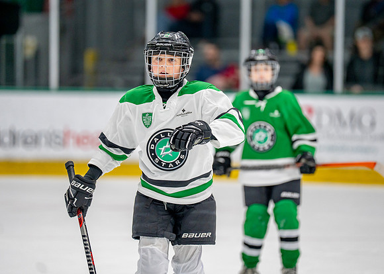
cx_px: 189
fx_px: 2525
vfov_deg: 6.2
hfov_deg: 8.7
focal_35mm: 232
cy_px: 126
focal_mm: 200
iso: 1000
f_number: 2.8
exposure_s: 1/1250
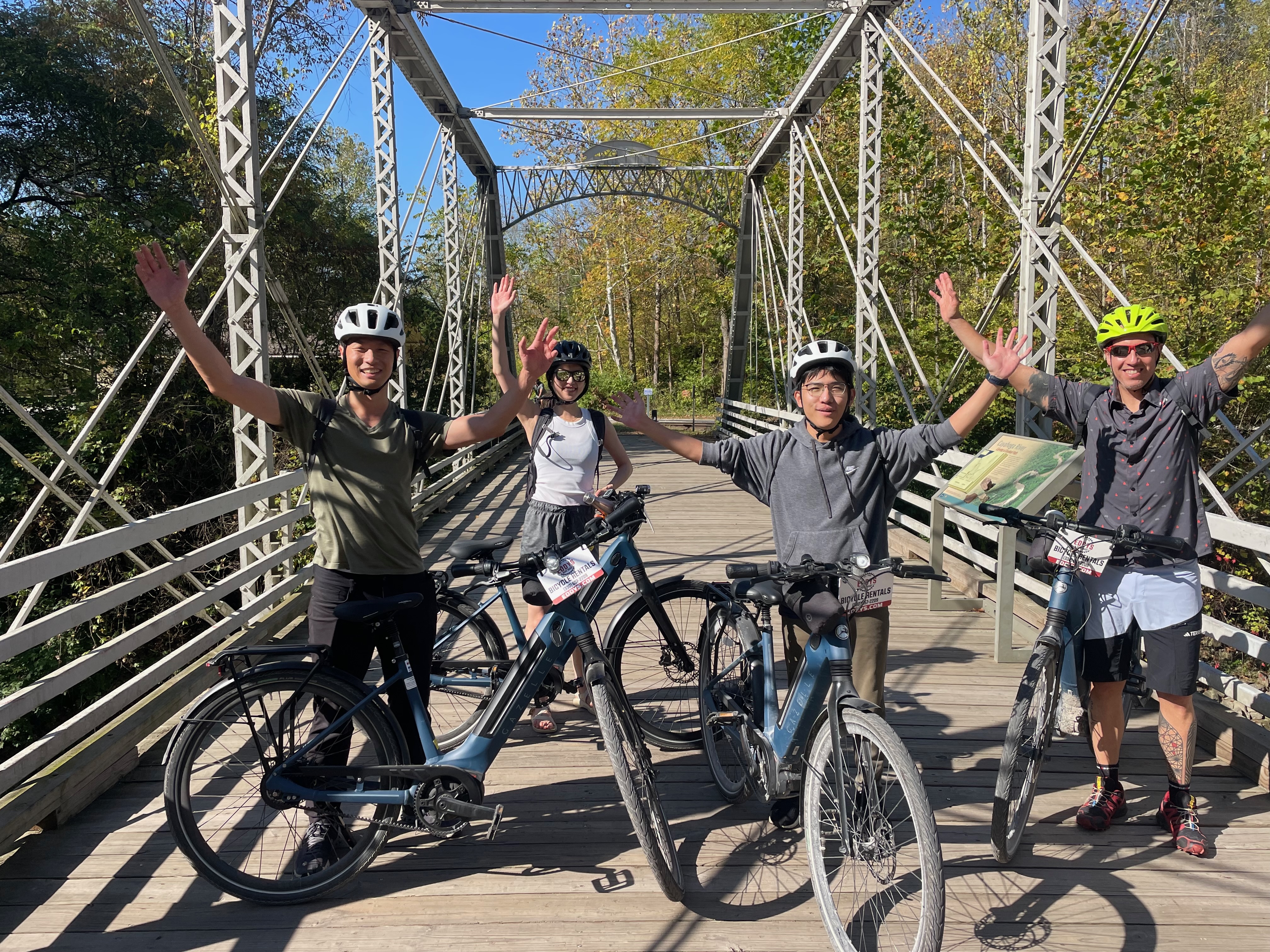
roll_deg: +0.4
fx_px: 954
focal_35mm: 26
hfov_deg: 67.3
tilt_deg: -4.6
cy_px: 476
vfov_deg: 53.1
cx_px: 635
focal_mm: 4.2
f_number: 1.6
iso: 32
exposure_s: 1/2132
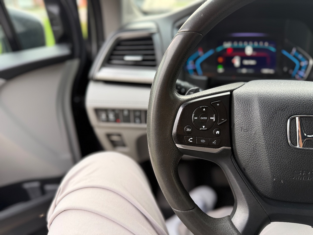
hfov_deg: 71.6
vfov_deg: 56.8
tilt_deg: -25.9
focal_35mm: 24
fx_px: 217
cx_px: 156
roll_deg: +1.2
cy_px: 118
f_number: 1.78
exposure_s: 1/121
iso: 160
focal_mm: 6.76
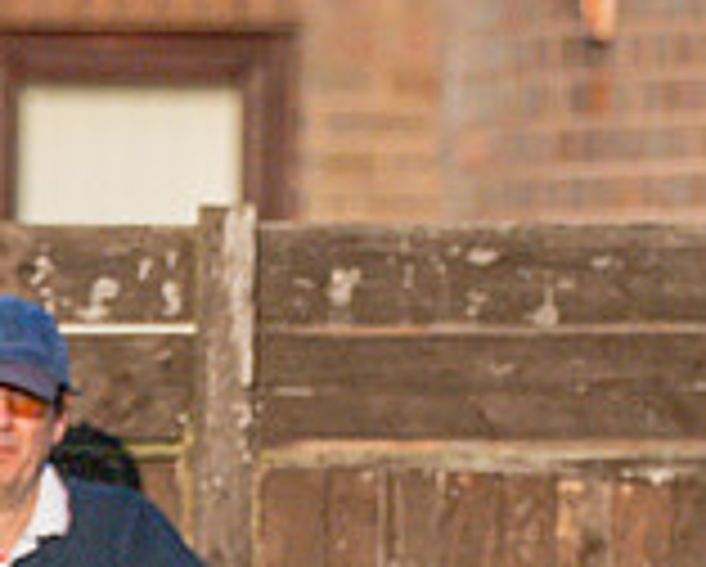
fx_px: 52804
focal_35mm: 2524
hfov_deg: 0.8
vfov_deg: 0.6
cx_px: 27
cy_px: 900
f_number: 2.8
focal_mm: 270
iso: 400
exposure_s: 1/4000
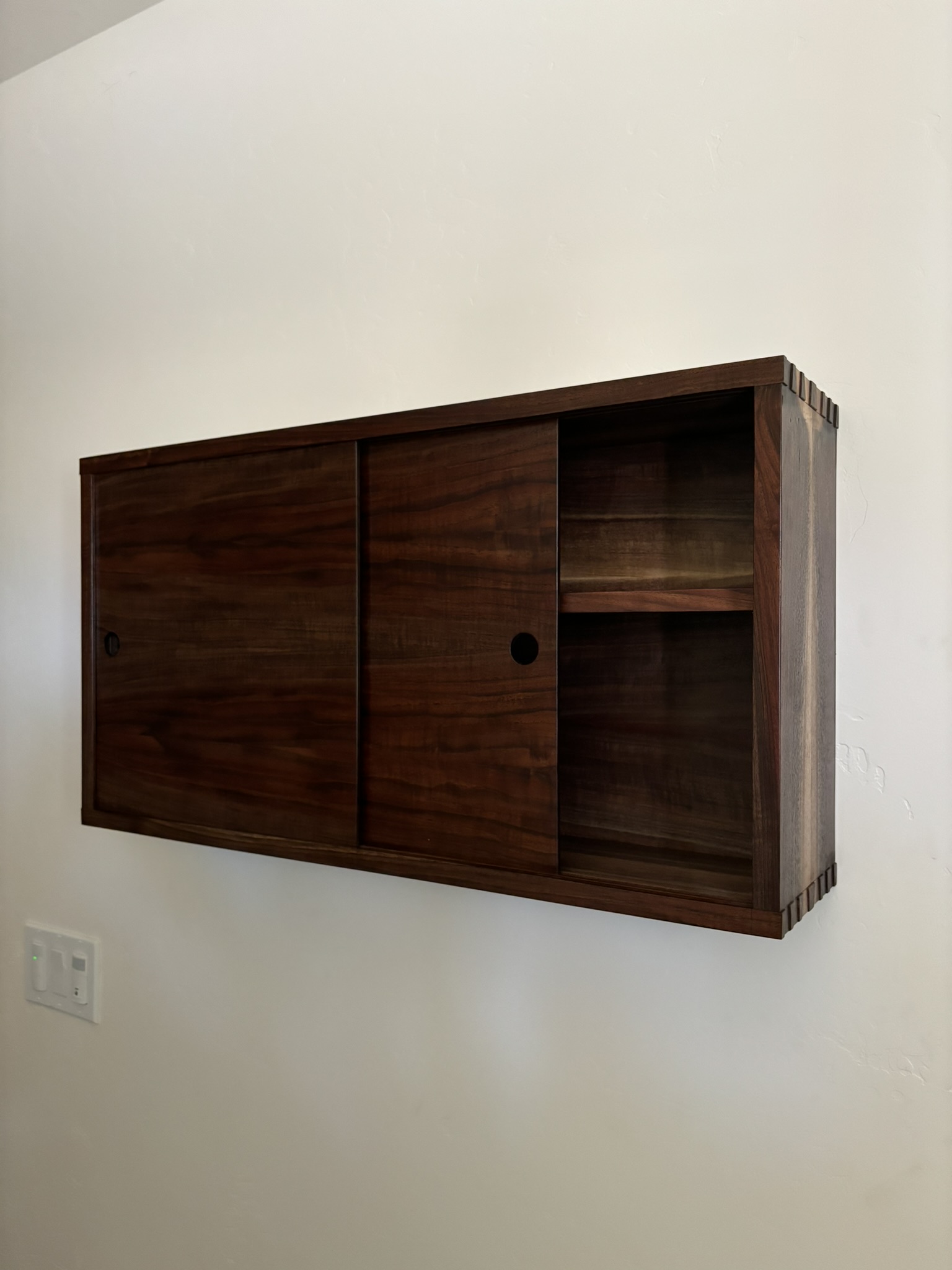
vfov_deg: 67.3
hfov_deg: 53.1
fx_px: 953
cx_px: 476
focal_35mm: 26
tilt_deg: +0.5
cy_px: 635
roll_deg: +0.0
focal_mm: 5.96
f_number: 1.6
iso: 500
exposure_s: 1/55
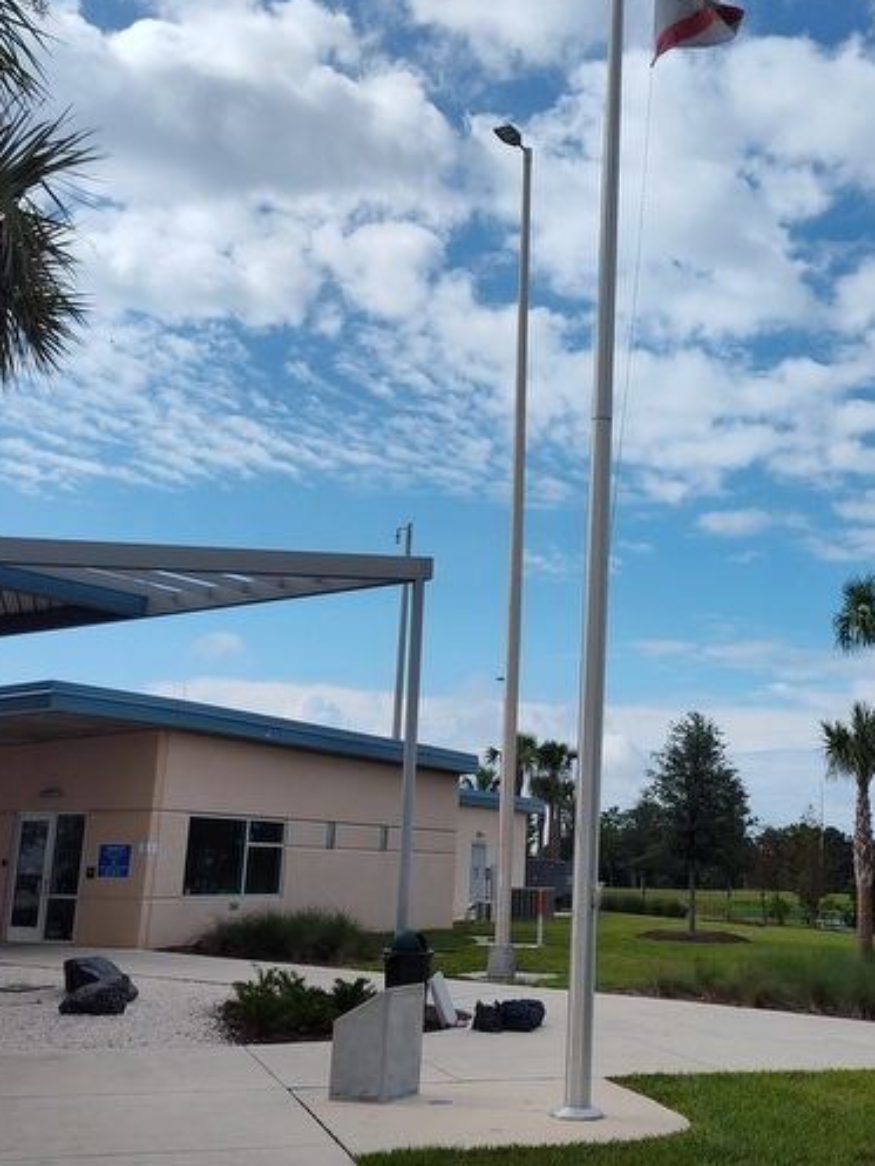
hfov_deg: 38.1
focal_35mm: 37
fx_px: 1246
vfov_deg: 50.1
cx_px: 612
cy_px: 587
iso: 100
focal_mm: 5.56
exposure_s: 1/2644
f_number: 1.8
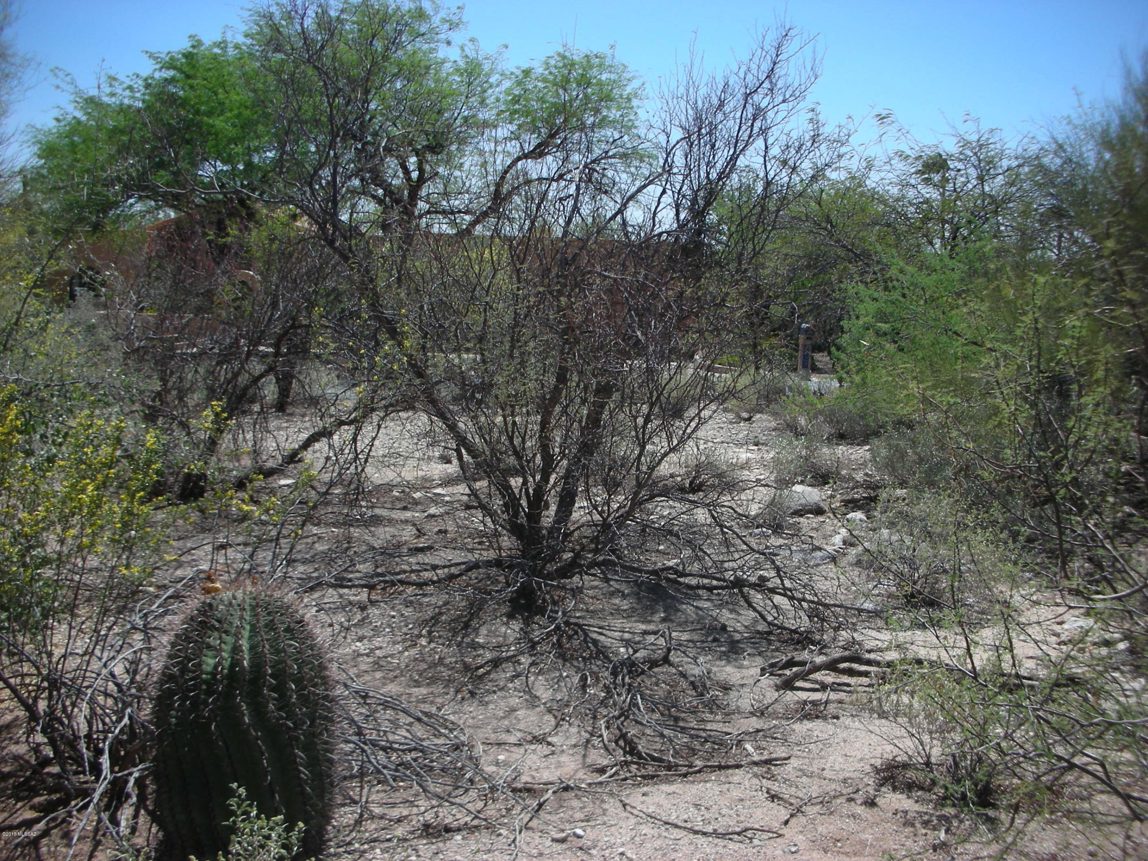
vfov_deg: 40.7
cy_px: 430
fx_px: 1161
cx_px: 574
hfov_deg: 52.6
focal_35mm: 35
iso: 50
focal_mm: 5.8
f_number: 8.5
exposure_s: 1/92.4
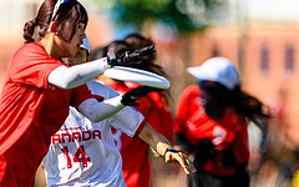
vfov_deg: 1.1
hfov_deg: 1.8
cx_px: 87
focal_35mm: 1199
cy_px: 211
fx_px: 9770
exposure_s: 1/1250
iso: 100
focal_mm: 400
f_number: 3.2
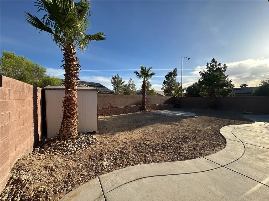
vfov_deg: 85.7
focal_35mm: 14
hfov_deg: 102.1
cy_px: 100
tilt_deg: -0.6
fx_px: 109
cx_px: 134
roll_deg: +0.5
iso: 50
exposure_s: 1/1366
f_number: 2.2
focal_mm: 2.22
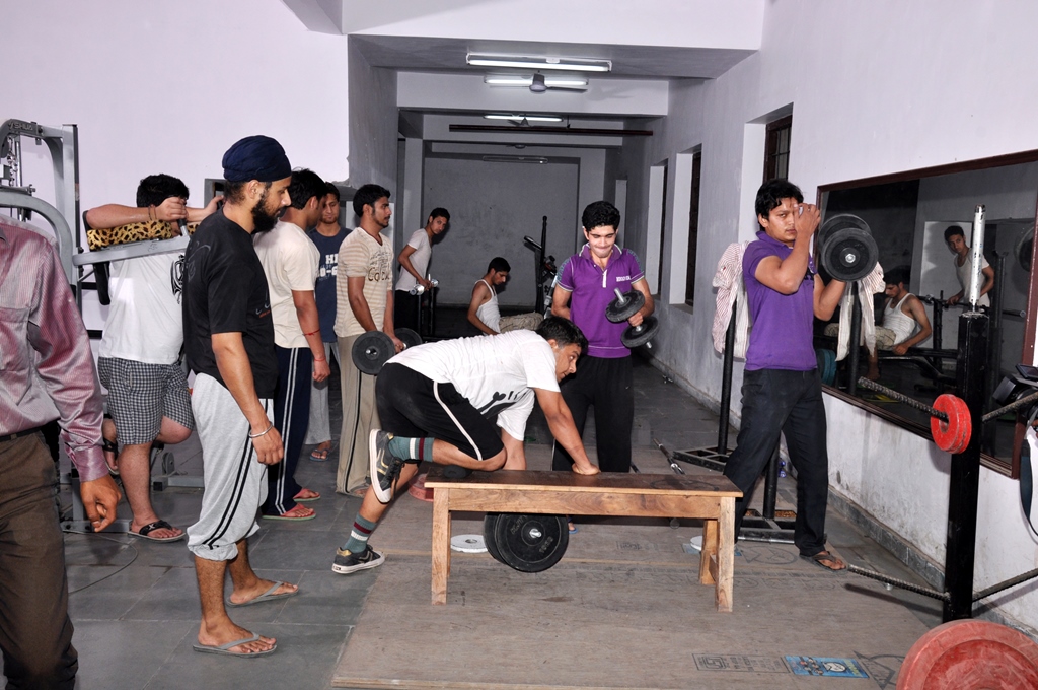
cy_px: 345
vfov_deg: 39.9
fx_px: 950
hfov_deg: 57.3
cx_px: 519
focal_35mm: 33
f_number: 11
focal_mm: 22
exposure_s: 1/200
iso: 320
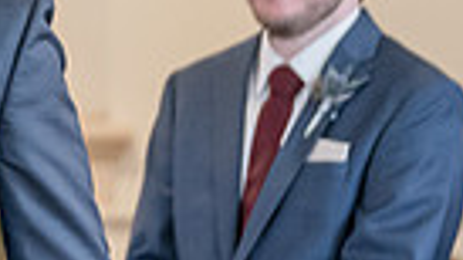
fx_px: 8985
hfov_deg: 2.9
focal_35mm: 732
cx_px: -457
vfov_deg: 1.7
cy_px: 80
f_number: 2.8
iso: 2000
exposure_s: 1/160
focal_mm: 146
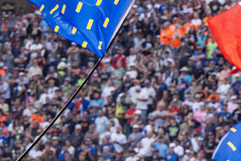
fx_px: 2639
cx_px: 486
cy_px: 282
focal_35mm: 394
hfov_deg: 5.1
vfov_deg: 3.5
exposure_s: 1/1000
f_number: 5.6
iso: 250
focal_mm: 90
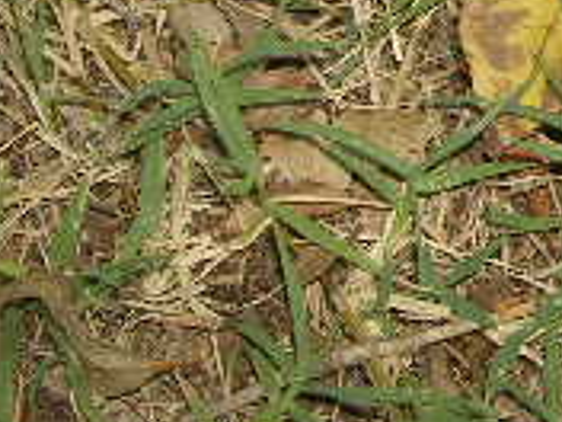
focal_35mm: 153
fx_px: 2484
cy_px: -150
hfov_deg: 12.5
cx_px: 754
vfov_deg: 9.5
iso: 50
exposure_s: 1/60.1
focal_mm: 7
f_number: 3.1
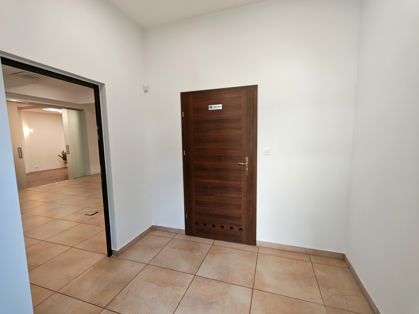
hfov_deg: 94.5
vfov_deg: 78.1
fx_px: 194
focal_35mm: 16
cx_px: 210
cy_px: 157
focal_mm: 1.96
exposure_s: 1/50
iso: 125
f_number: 2.2
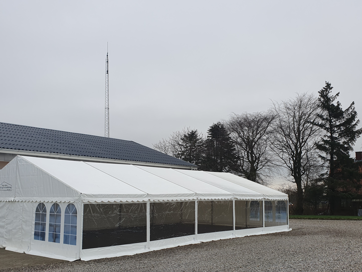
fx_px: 376
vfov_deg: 39.4
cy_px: 170
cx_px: 185
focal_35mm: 36
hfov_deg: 51.3
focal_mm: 4.32
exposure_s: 1/100
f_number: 2.4
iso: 50
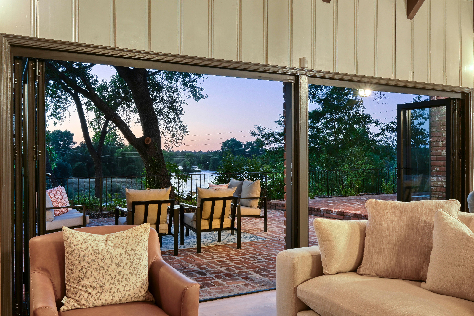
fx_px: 421
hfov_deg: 58.7
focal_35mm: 32
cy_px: 158
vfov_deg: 41.1
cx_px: 237
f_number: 13
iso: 640
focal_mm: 21.5
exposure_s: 1/13
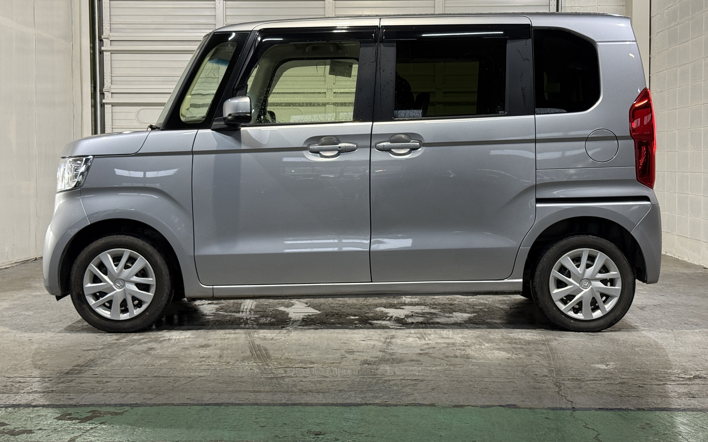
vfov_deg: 24.0
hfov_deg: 37.5
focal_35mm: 54
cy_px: 189
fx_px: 1042
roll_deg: +0.0
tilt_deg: -1.2
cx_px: 359
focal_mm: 6.76
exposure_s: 1/60
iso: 125
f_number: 1.78
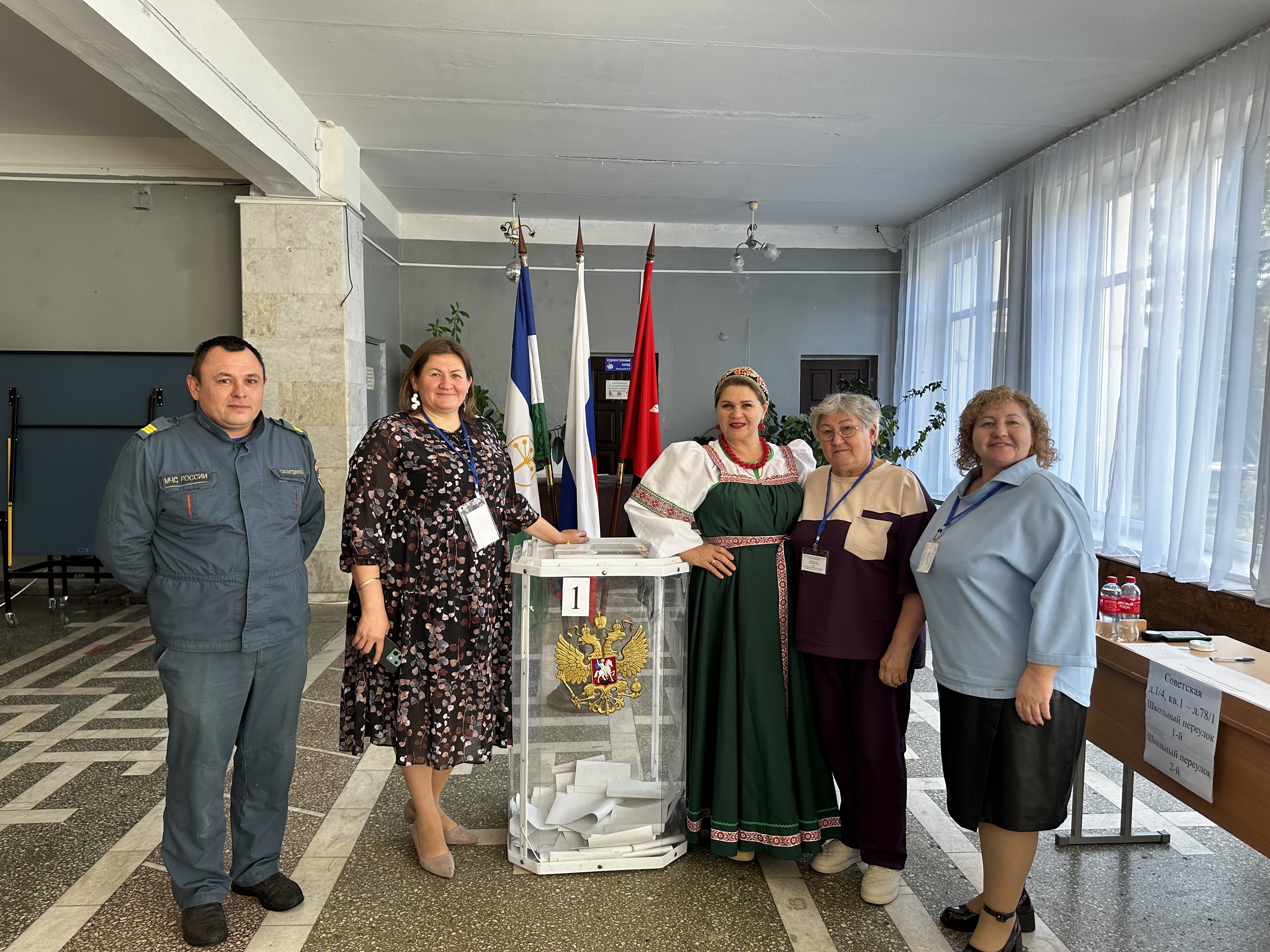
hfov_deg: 71.6
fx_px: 881
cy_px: 476
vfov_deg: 56.8
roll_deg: -0.9
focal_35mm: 24
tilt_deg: -3.1
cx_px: 635
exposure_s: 1/121
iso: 125
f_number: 1.78
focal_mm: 6.86
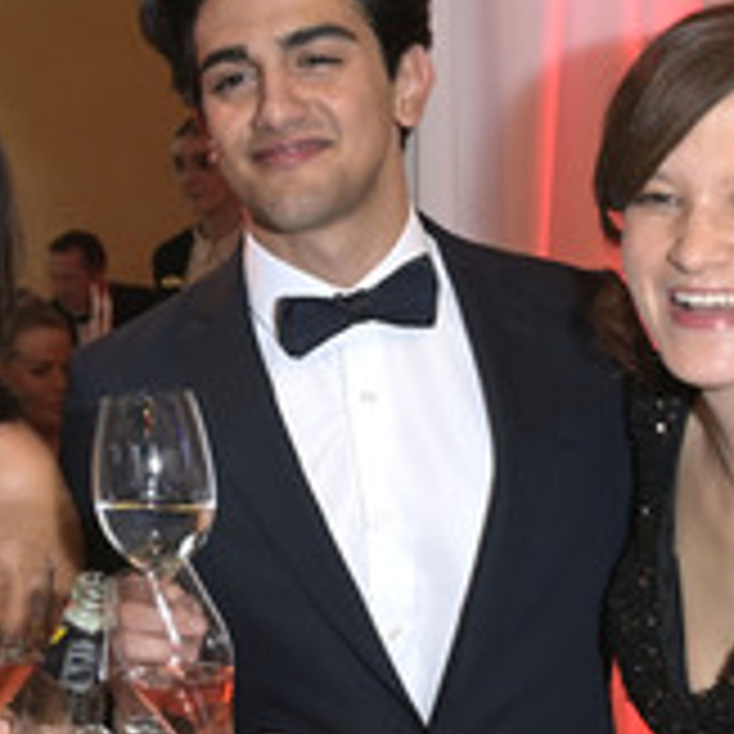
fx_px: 1631
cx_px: 133
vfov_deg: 25.3
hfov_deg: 24.9
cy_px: 441
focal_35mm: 68
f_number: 5
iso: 2500
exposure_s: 1/100
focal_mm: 29
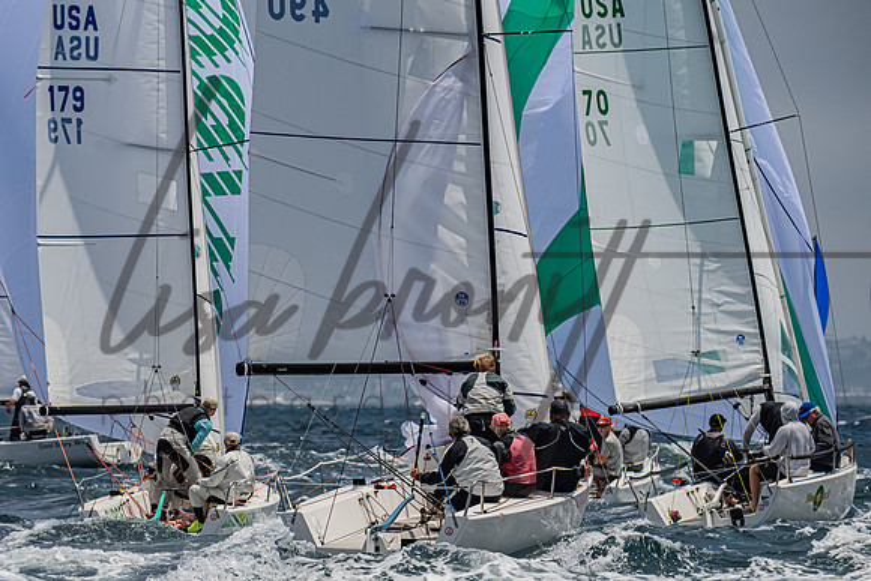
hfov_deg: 6.9
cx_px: 269
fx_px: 7217
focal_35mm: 298
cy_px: 414
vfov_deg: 4.6
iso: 400
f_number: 6.3
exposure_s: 1/4000
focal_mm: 200
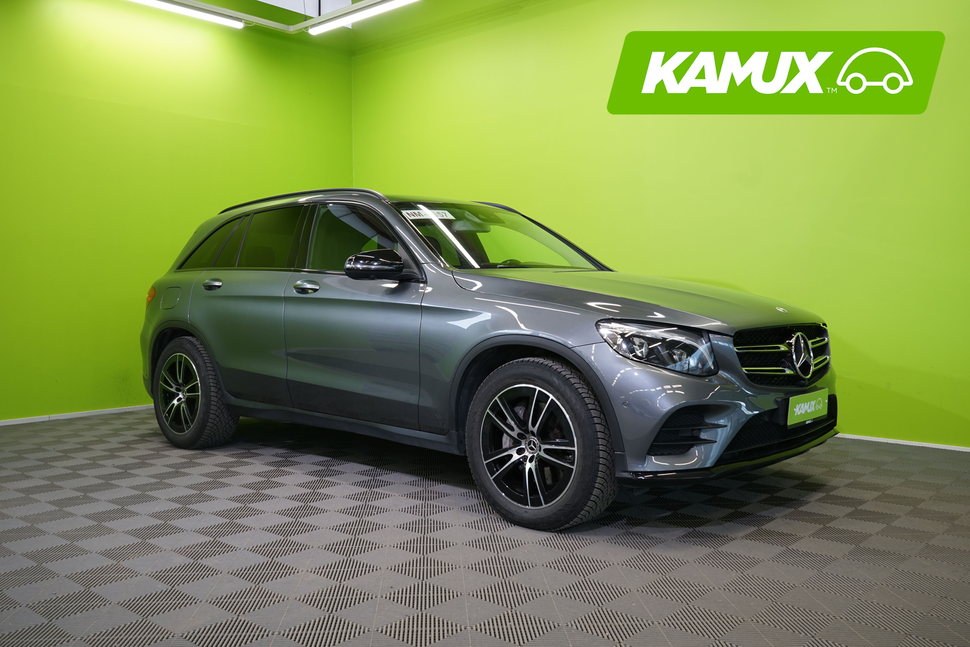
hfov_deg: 60.3
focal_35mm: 31
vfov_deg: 42.3
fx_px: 835
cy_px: 324
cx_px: 485
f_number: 6.3
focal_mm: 31
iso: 500
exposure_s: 1/30
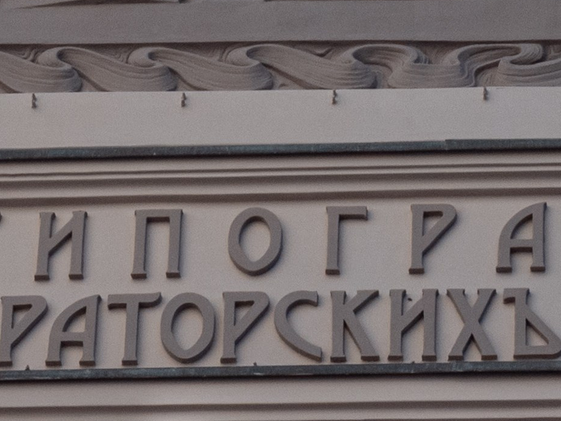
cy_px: -39
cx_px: 259
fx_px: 5040
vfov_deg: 4.8
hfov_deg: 6.4
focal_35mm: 311
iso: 640
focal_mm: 50
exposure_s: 1/250
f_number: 18
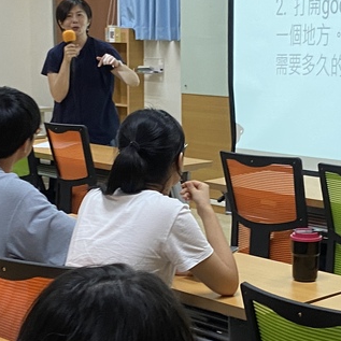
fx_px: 970
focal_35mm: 87
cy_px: 216
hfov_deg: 19.9
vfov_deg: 19.9
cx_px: 170
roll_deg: +0.1
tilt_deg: -10.2
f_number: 1.8
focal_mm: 4.25
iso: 100
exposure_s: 1/60
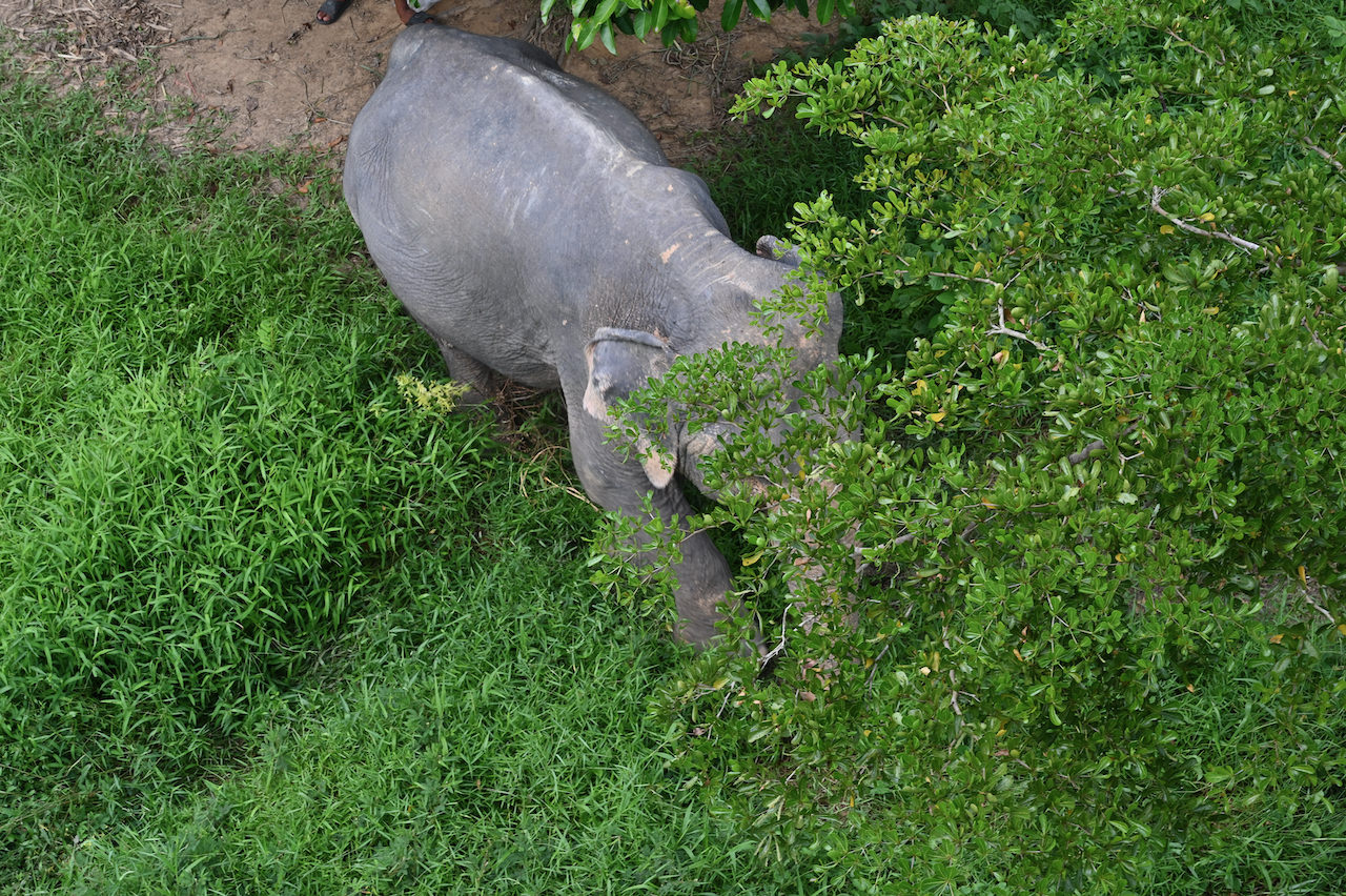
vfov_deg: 19.4
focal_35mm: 70
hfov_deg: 28.9
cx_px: 673
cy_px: 448
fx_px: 2616
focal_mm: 70
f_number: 13
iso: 450
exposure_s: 1/80
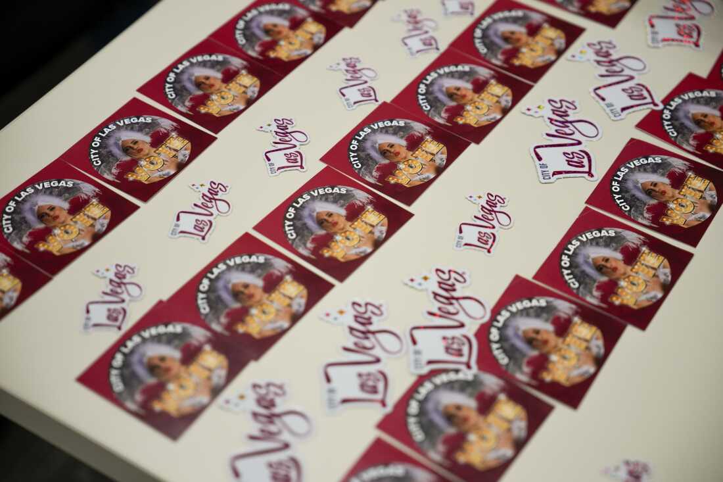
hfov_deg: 31.4
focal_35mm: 64
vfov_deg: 21.2
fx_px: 1285
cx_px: 362
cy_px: 241
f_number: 2.8
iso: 640
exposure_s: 1/320
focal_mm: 64
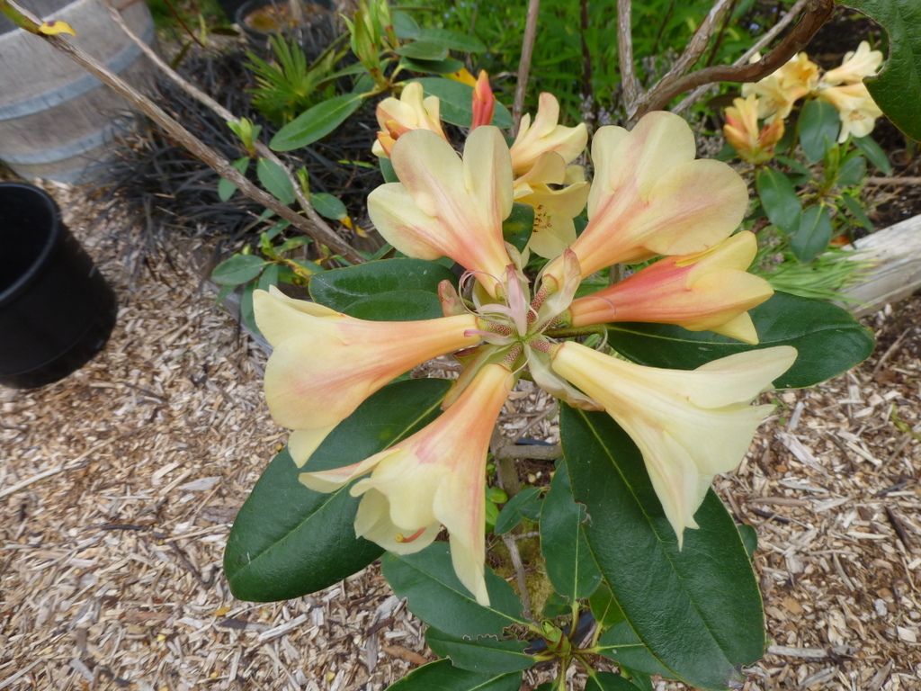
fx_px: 639
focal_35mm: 24
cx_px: 460
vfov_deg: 56.8
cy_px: 346
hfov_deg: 71.6
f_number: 4
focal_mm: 4.3
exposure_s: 1/160
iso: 100
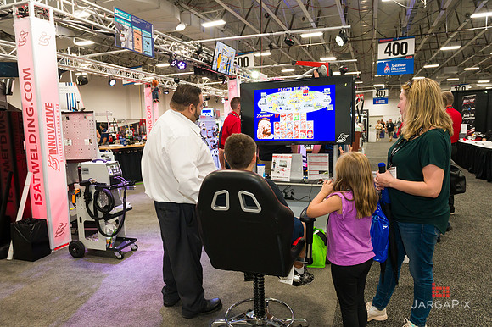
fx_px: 328
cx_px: 246
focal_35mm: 24
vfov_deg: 53.1
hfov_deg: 73.8
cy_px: 164
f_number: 5.6
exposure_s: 1/125
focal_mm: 24
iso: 1600
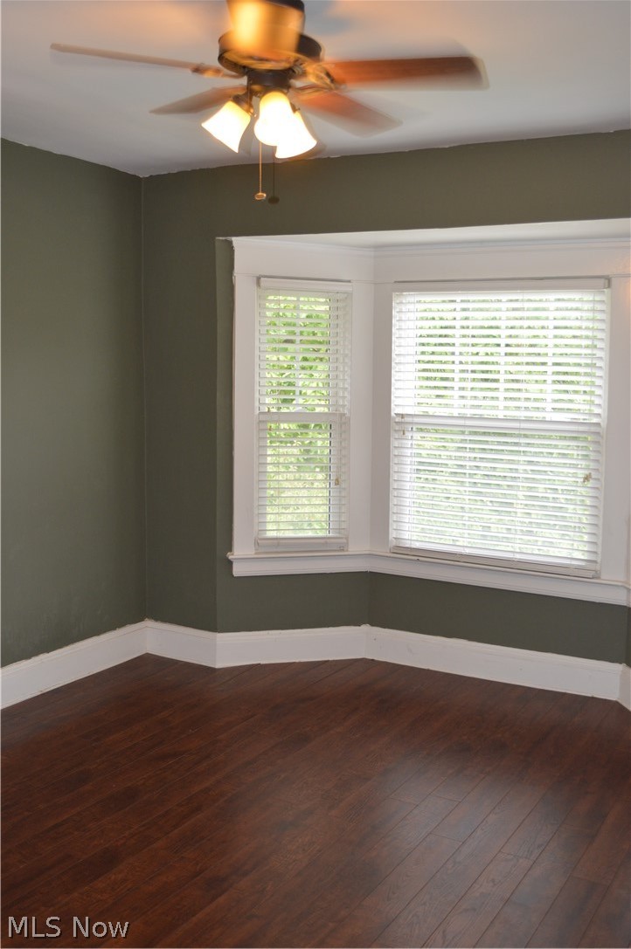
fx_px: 949
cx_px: 316
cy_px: 474
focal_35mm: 36
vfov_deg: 53.2
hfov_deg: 36.8
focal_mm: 24
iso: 400
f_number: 4
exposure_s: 1/60
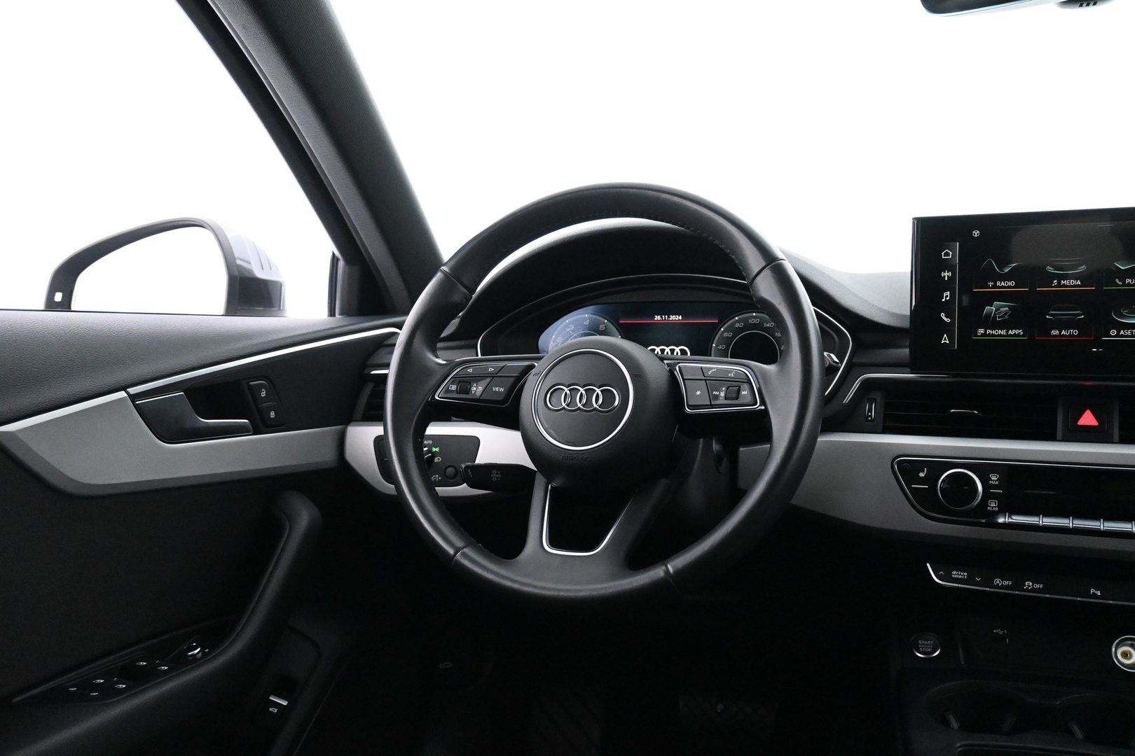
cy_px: 378
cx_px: 568
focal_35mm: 32
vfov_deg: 41.7
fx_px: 993
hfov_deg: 59.5
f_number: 4
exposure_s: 1/80
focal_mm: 21
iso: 6400
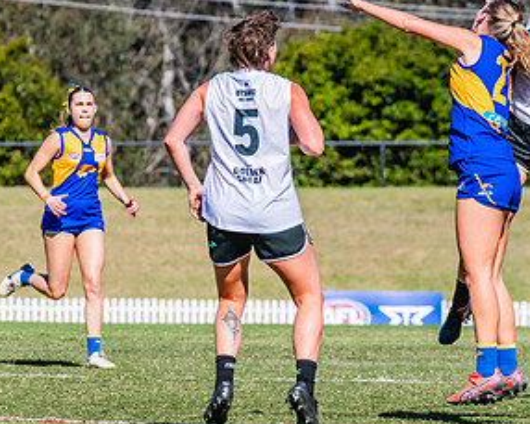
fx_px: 9540
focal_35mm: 608
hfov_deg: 3.2
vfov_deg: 2.5
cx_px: 508
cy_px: 120
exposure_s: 1/1250
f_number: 11
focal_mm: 310
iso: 640
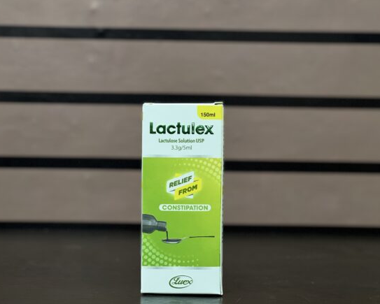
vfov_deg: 18.5
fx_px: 934
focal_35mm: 83
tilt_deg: -1.5
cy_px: 154
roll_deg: -0.4
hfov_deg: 23.0
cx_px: 190
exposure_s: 1/33
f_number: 2.8
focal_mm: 9
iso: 250
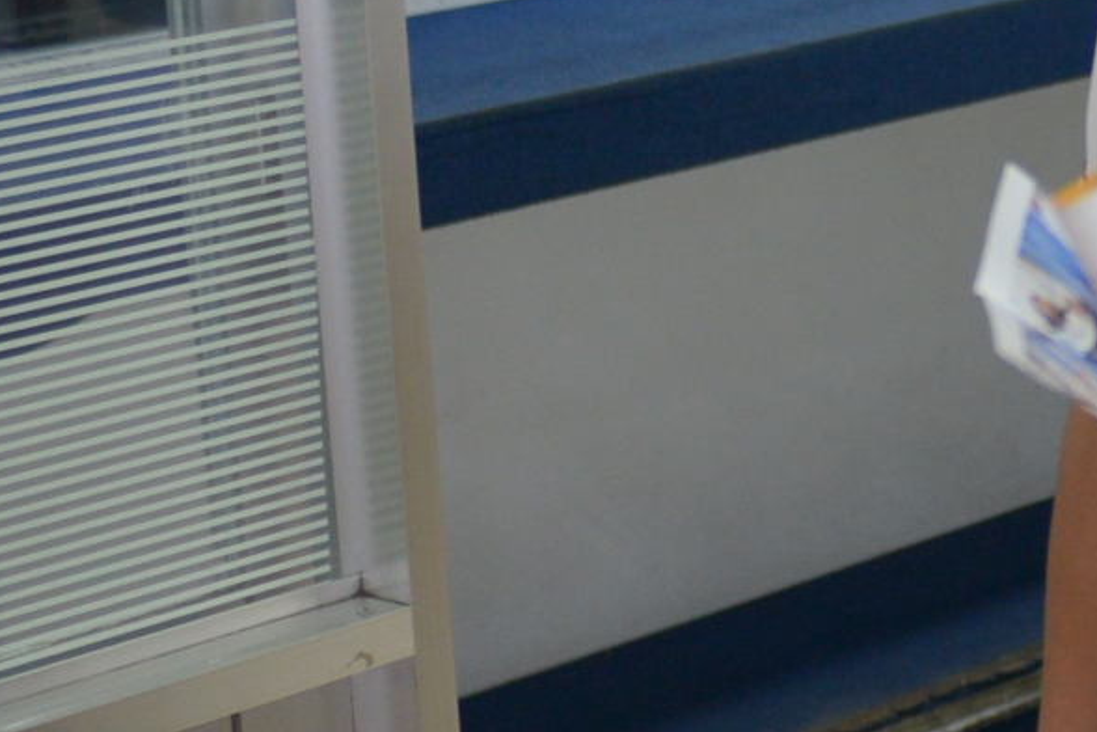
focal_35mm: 143
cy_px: 190
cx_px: 1587
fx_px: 4358
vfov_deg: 9.6
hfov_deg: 13.6
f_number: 2.8
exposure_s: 1/160
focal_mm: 28
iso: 1250
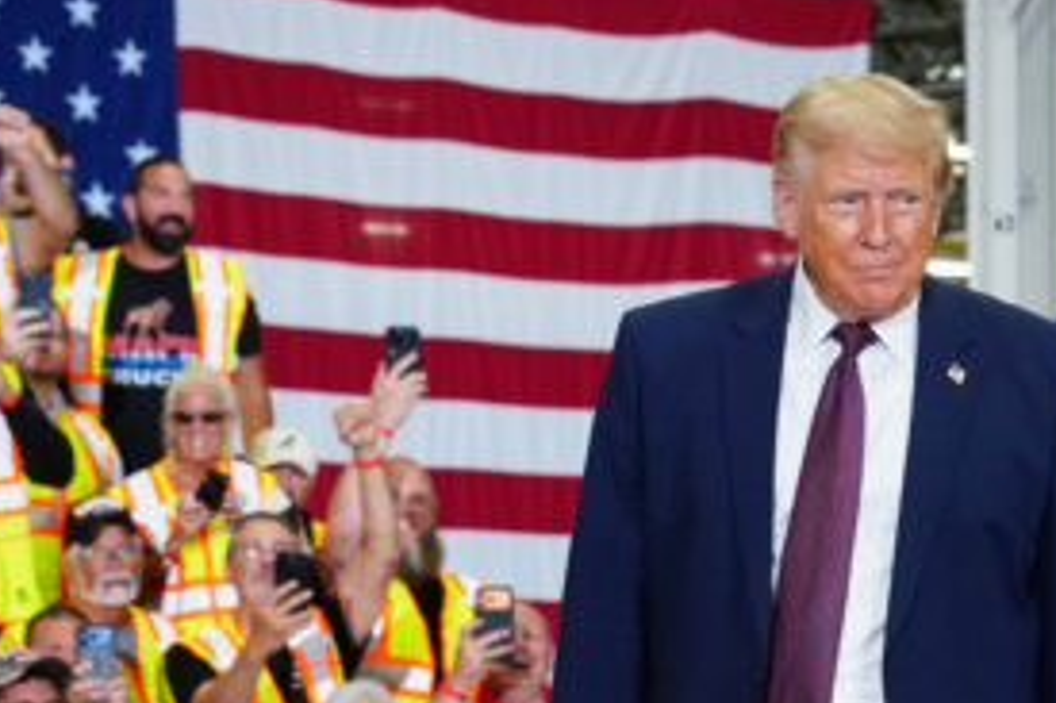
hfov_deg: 14.8
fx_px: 4016
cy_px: 845
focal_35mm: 137
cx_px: 922
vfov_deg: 9.9
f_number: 4
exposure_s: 1/500
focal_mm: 49
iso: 2000
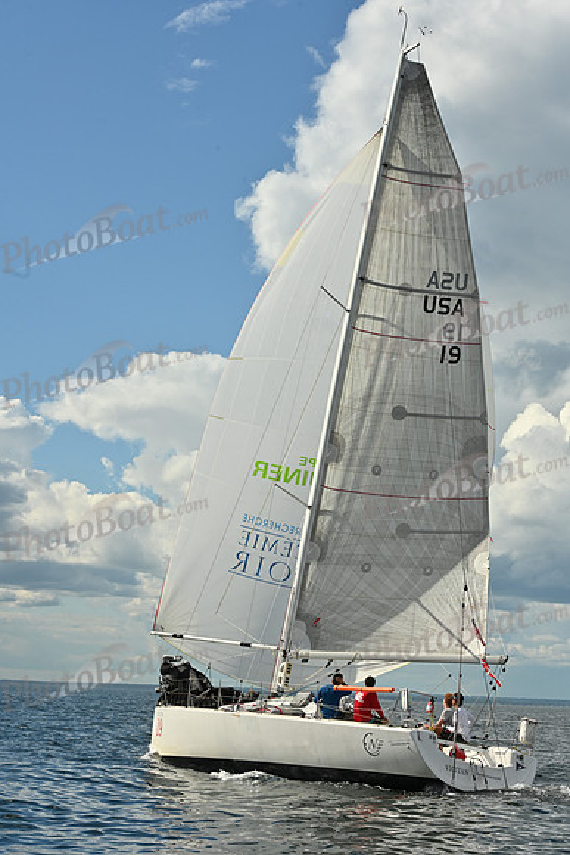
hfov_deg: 19.5
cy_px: 428
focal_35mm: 70
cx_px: 285
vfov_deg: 28.8
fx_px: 1661
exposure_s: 1/800
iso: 250
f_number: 11
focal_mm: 70
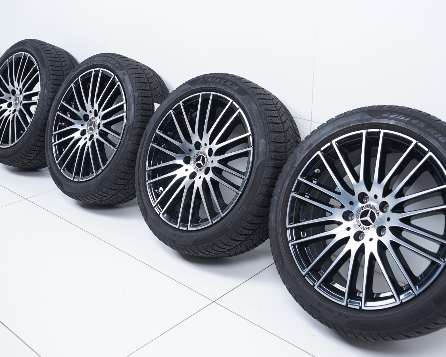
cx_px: 245
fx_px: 515
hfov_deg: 46.8
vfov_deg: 38.2
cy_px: 176
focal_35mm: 39
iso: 250
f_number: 7.1
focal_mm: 34
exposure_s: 1/100
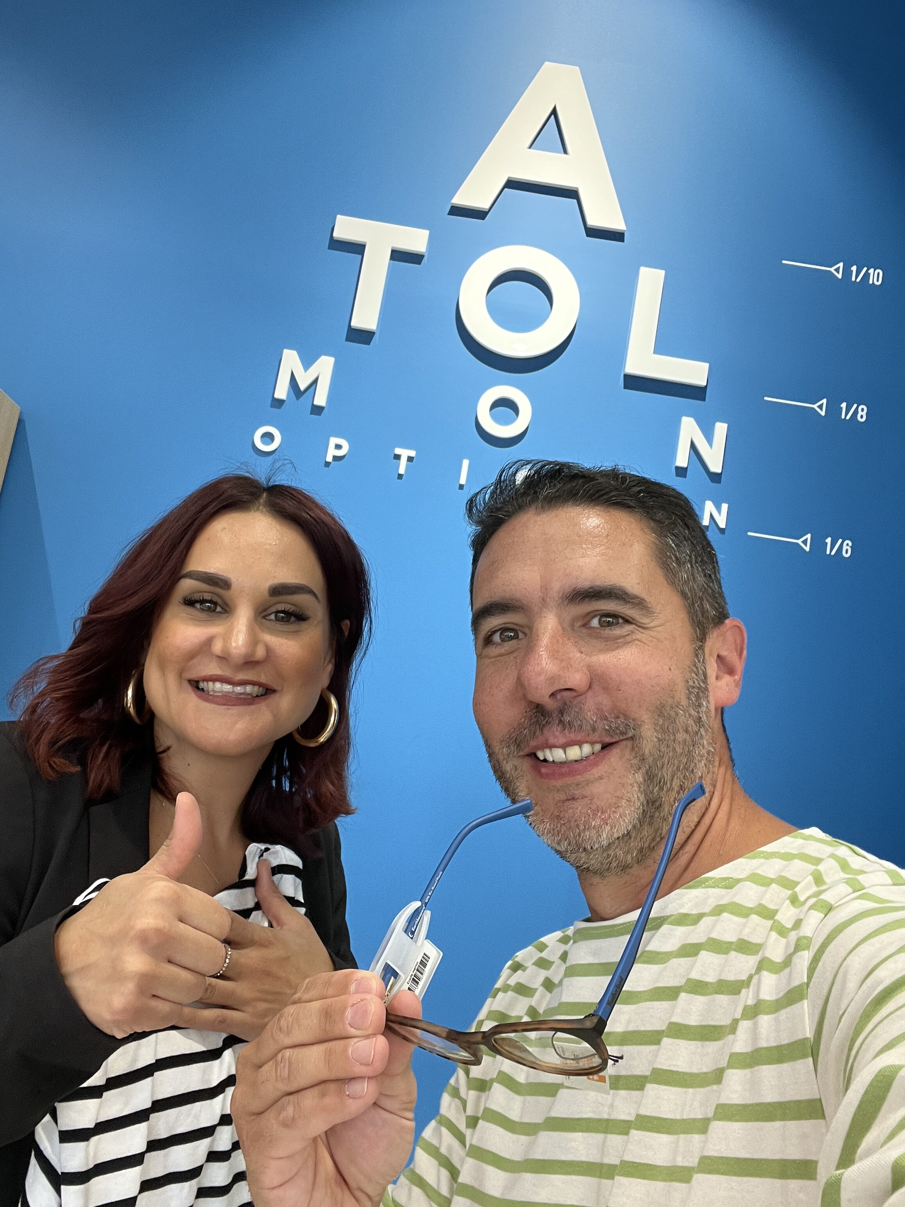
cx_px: 452
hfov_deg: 46.8
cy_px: 604
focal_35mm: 30
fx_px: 1046
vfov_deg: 60.0
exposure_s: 1/50
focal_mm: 2.71
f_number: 2.2
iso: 125
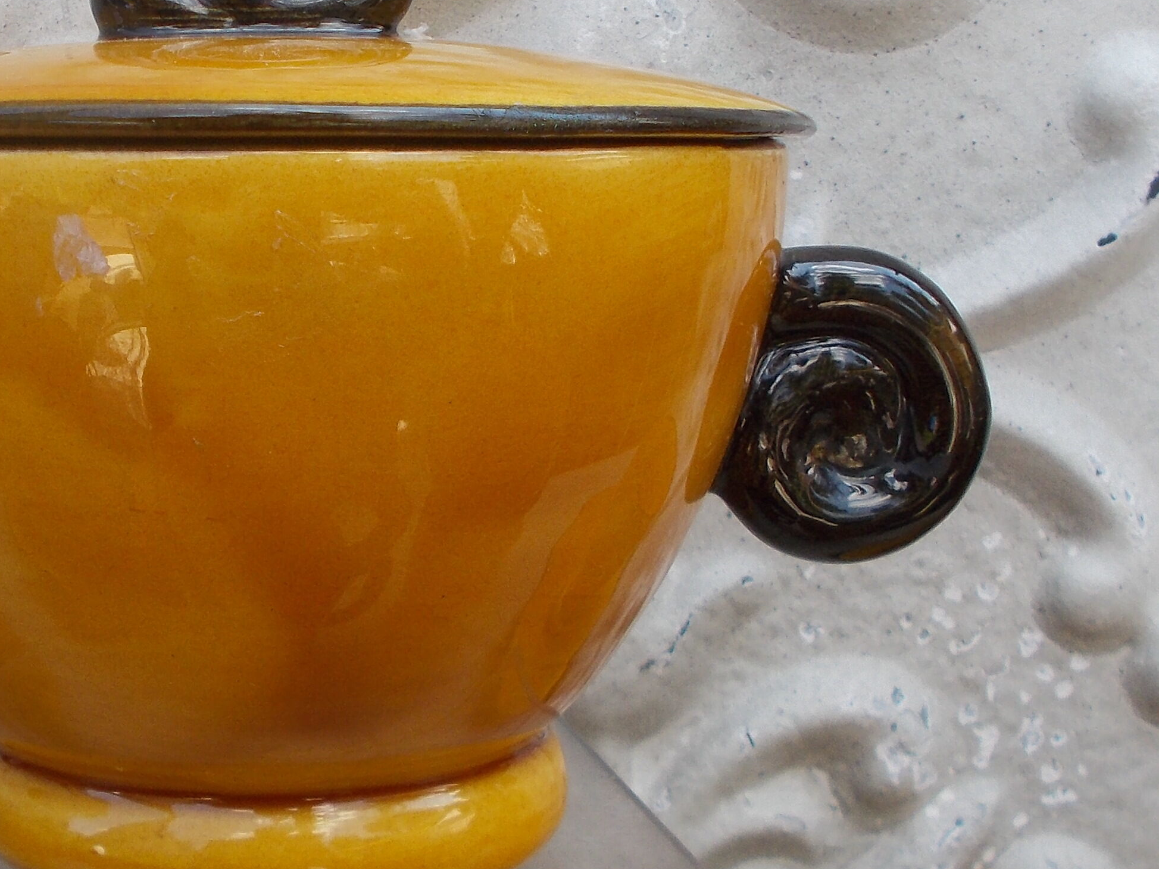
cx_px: 261
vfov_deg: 20.7
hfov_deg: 27.0
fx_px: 2377
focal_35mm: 71
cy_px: 487
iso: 80
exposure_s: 1/160
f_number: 3.4
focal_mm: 5.3
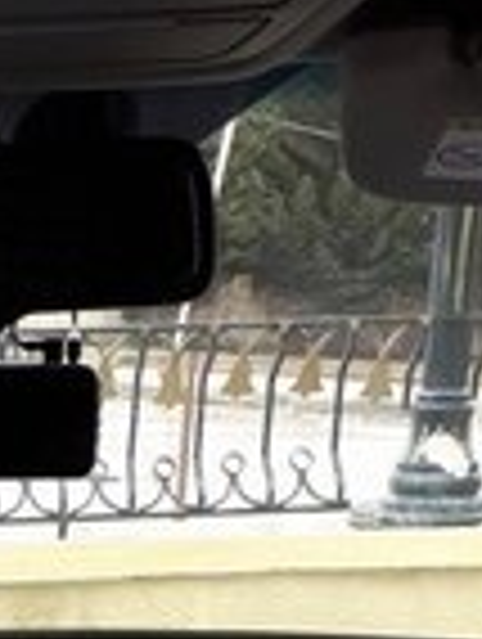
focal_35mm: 94
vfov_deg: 18.6
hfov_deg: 14.7
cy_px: 932
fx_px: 1740
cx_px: -230
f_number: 1.9
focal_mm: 3.6
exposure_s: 1/100
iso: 64
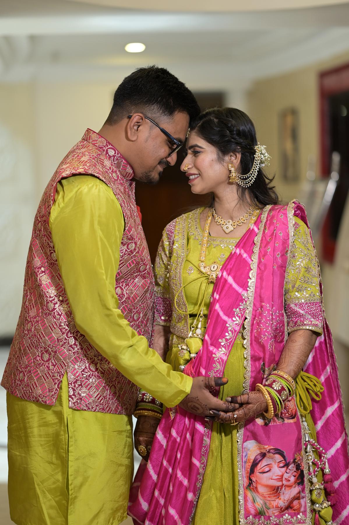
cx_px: 174
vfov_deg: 23.9
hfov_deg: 16.1
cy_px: 262
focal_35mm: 85
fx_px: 1237
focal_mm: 85
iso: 500
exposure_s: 1/160
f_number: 1.8
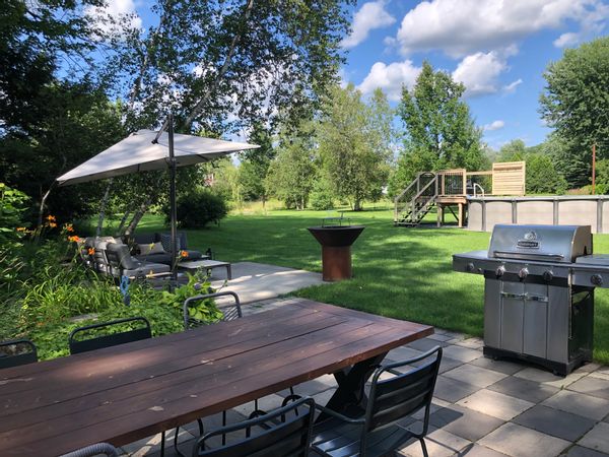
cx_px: 304
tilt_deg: -4.3
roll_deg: +0.7
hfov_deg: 63.4
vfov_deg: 49.7
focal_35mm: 28
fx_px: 493
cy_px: 228
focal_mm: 3.99
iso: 20
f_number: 1.8
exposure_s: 1/774
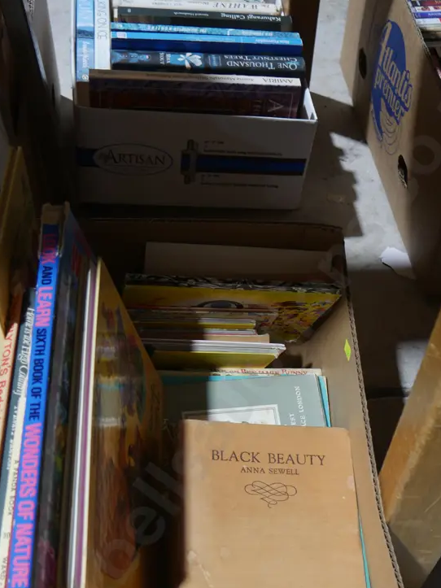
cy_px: 395
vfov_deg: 37.1
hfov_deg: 28.5
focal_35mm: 51
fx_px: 867
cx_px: 242
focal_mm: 18
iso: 500
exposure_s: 1/60
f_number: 4
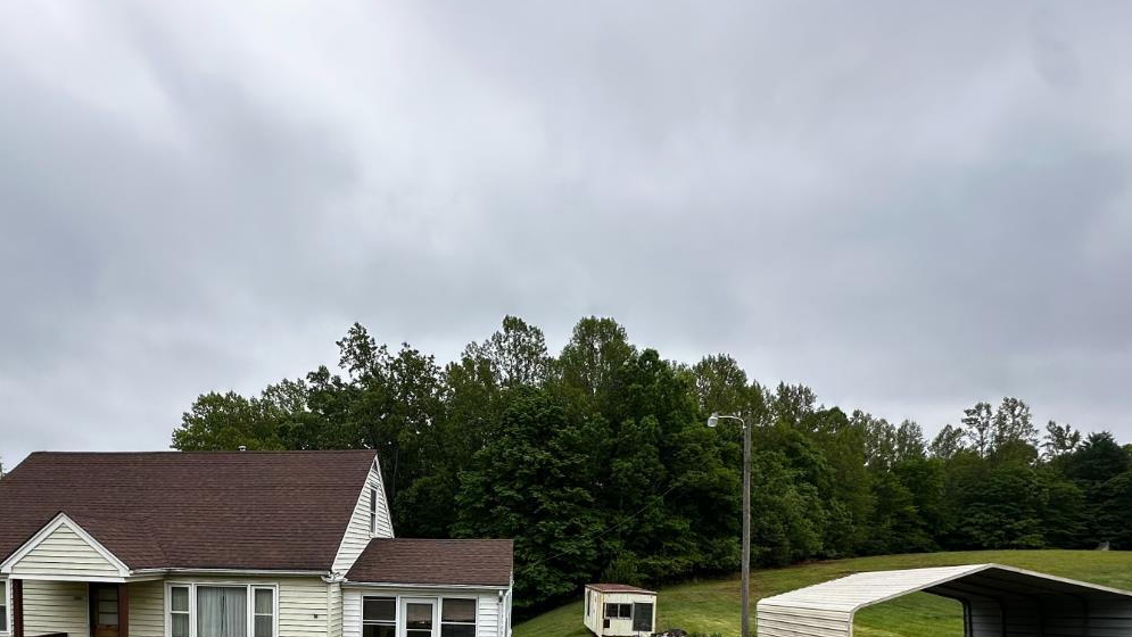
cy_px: 617
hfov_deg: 77.1
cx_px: 415
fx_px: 690
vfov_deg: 43.4
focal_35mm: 23
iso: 40
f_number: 2.2
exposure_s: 1/348
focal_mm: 2.22
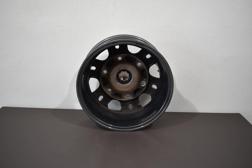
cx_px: 123
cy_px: 84
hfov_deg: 55.8
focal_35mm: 34
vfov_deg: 38.9
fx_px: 238
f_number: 3.8
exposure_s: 1/250
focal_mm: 22
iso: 720
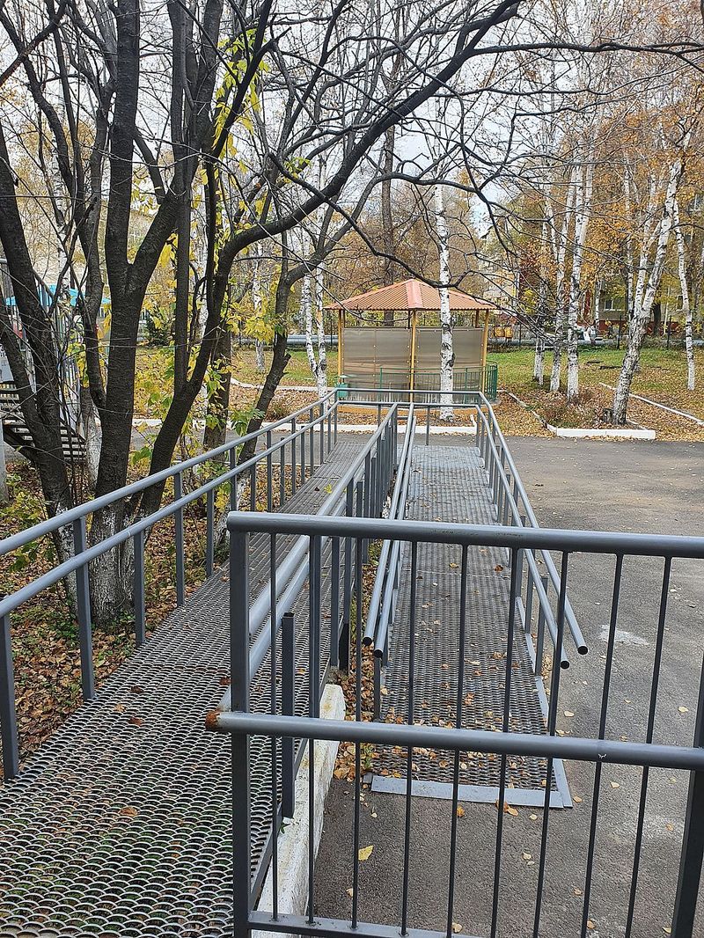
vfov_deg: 67.3
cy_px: 469
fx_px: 705
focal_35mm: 26
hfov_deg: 53.1
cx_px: 352
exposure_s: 1/263
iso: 50
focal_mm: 4.32
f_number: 2.4
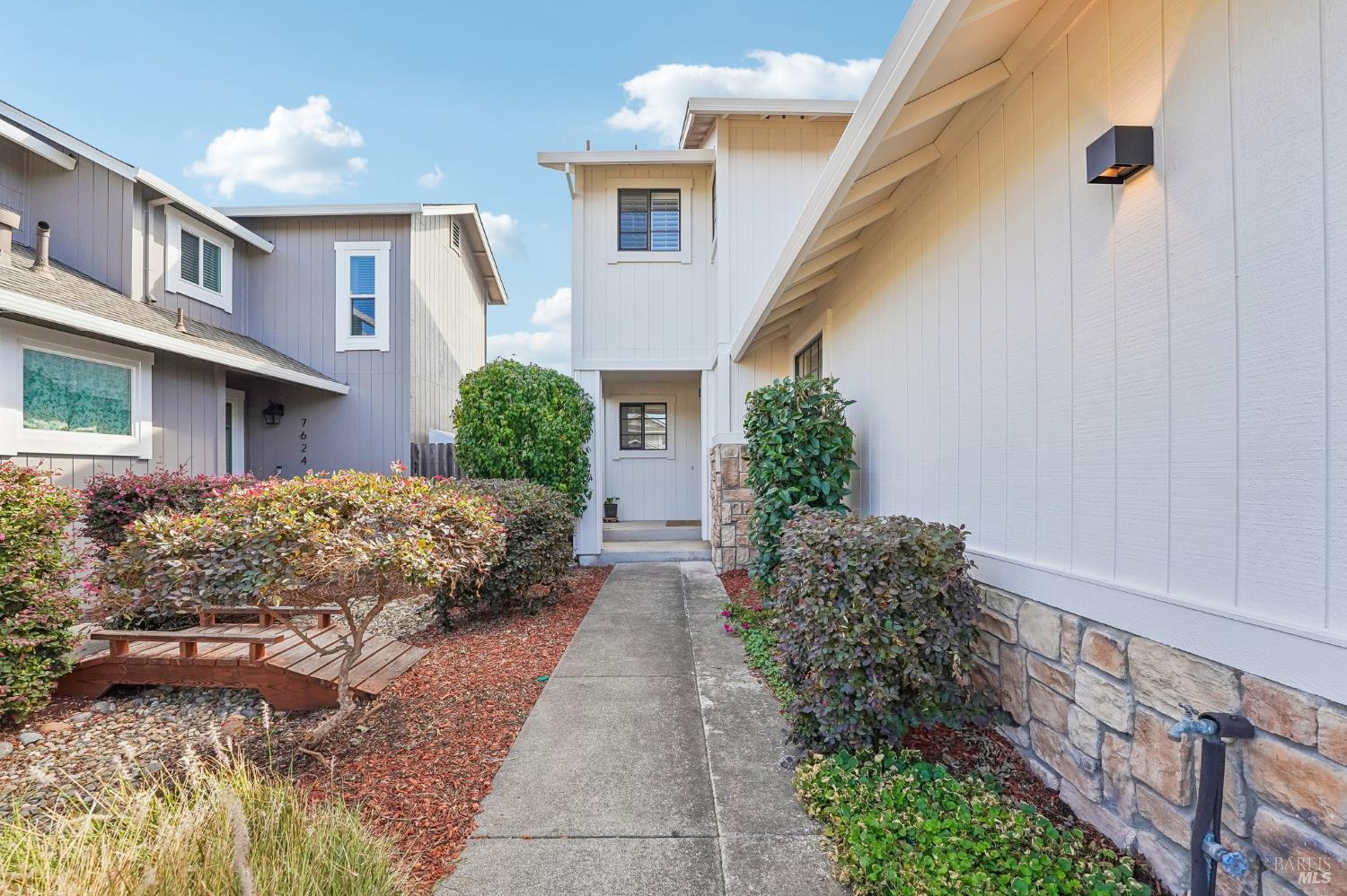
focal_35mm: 14
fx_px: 524
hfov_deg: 104.3
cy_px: 448
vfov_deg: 81.2
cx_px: 674
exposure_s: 1/320
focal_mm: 14
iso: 640
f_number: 8
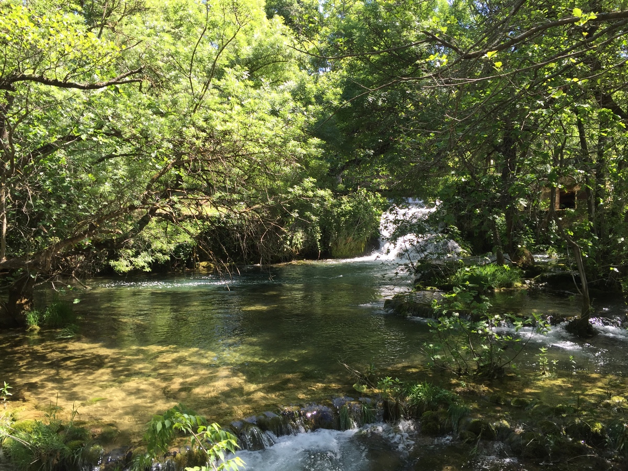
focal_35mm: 29
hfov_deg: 61.7
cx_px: 314
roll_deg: +0.7
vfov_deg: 48.2
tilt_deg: -0.8
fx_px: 526
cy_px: 236
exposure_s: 1/304
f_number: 2.2
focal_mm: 4.15
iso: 32
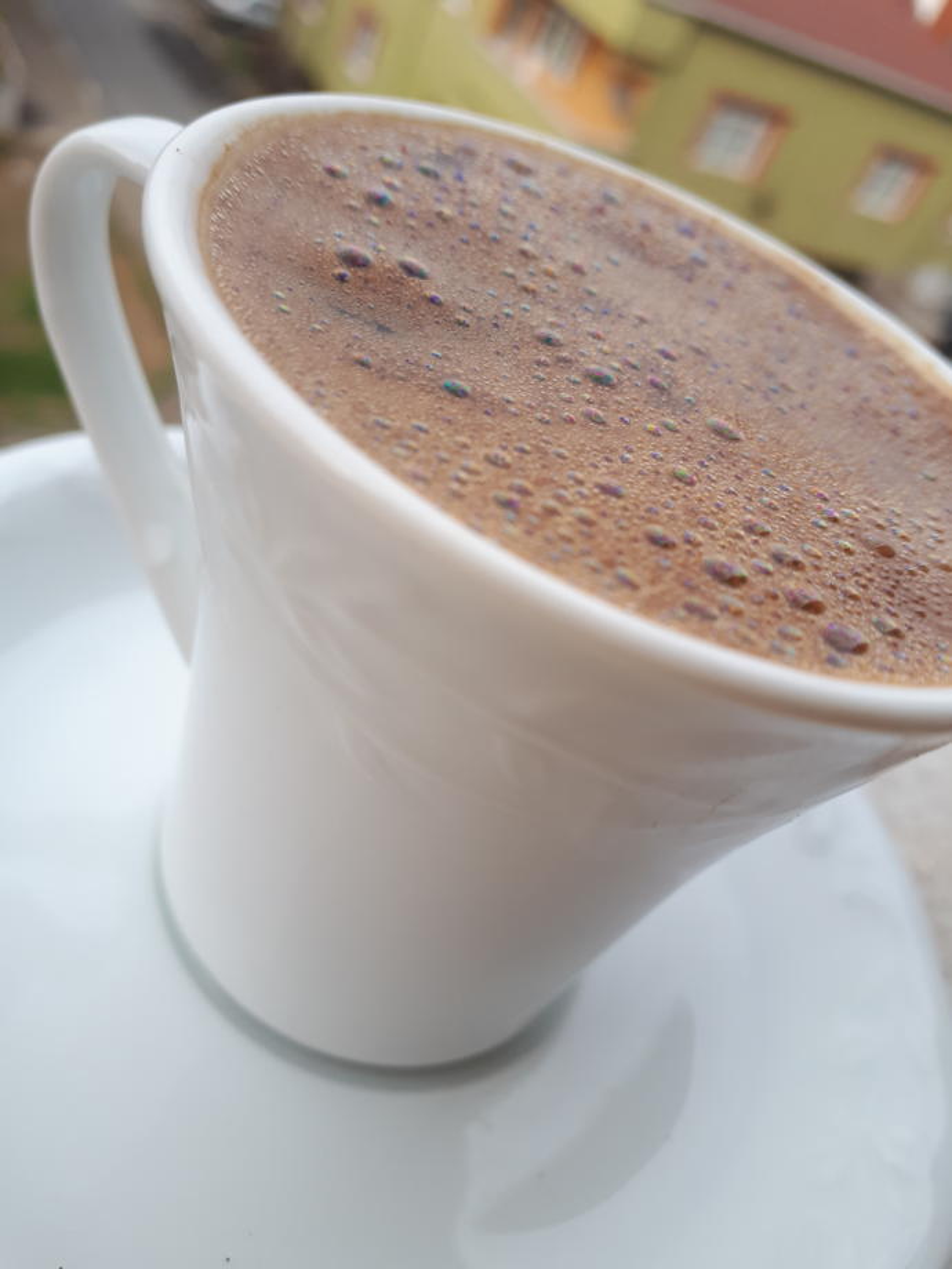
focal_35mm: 27
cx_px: 476
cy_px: 634
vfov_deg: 65.3
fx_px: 990
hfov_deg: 51.4
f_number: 1.9
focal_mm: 3.6
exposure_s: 1/460
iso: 40
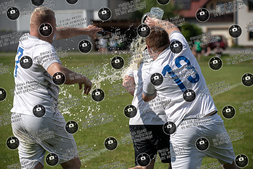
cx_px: 126
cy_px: 84
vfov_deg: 12.5
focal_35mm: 110
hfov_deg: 18.6
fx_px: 773
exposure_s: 1/1600
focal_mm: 110
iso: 72
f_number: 3.5
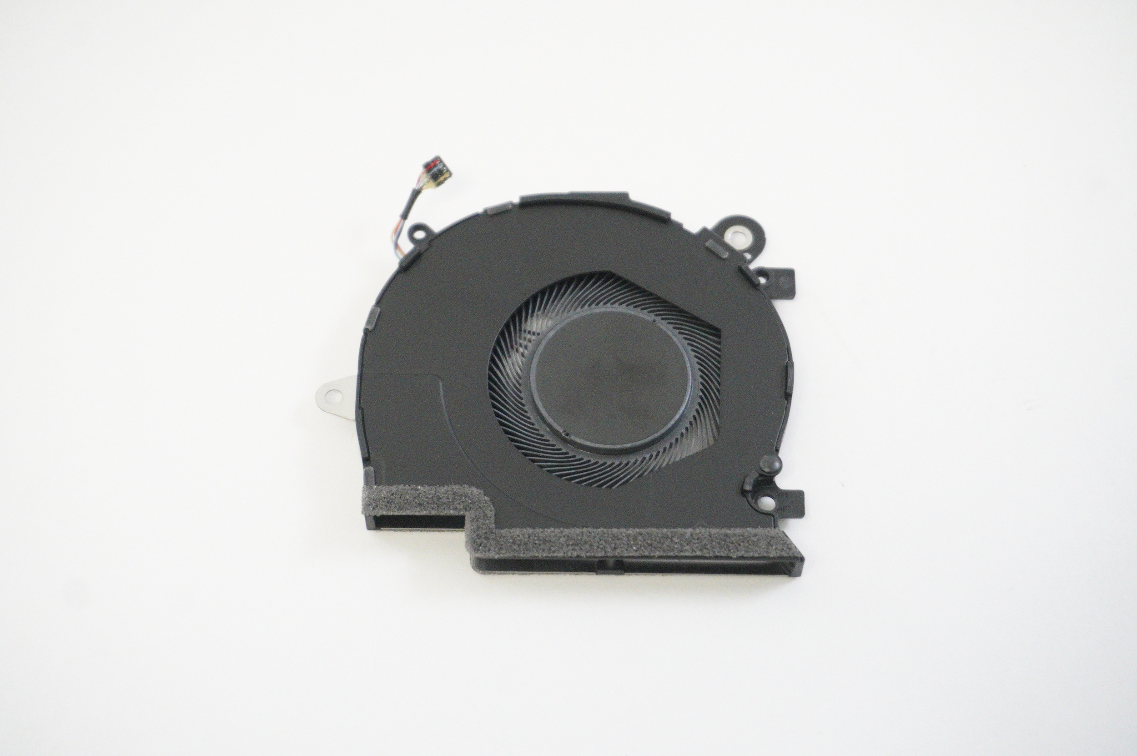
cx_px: 568
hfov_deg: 30.5
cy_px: 378
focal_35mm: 66
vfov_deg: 20.6
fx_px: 2083
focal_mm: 44
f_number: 5.6
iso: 8000
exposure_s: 1/250
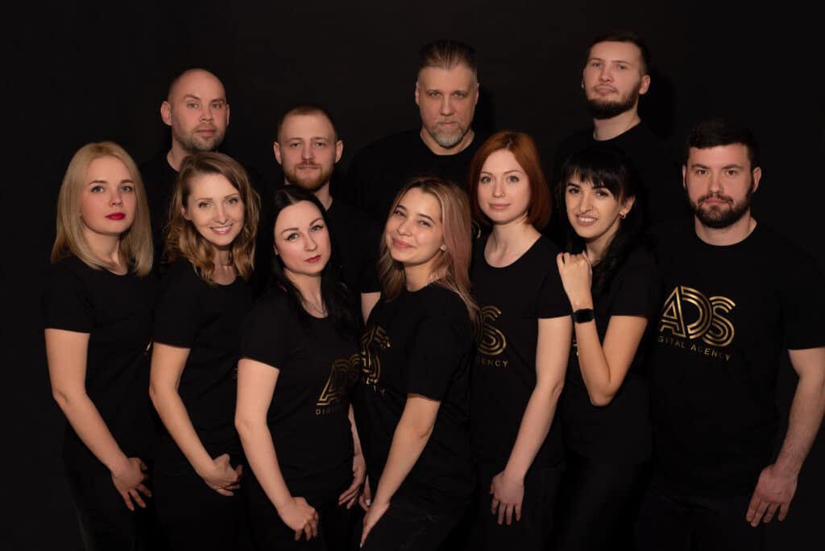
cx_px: 412
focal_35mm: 50
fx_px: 1146
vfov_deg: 27.0
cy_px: 276
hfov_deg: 39.6
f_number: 7.1
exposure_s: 1/125
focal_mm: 50
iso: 64
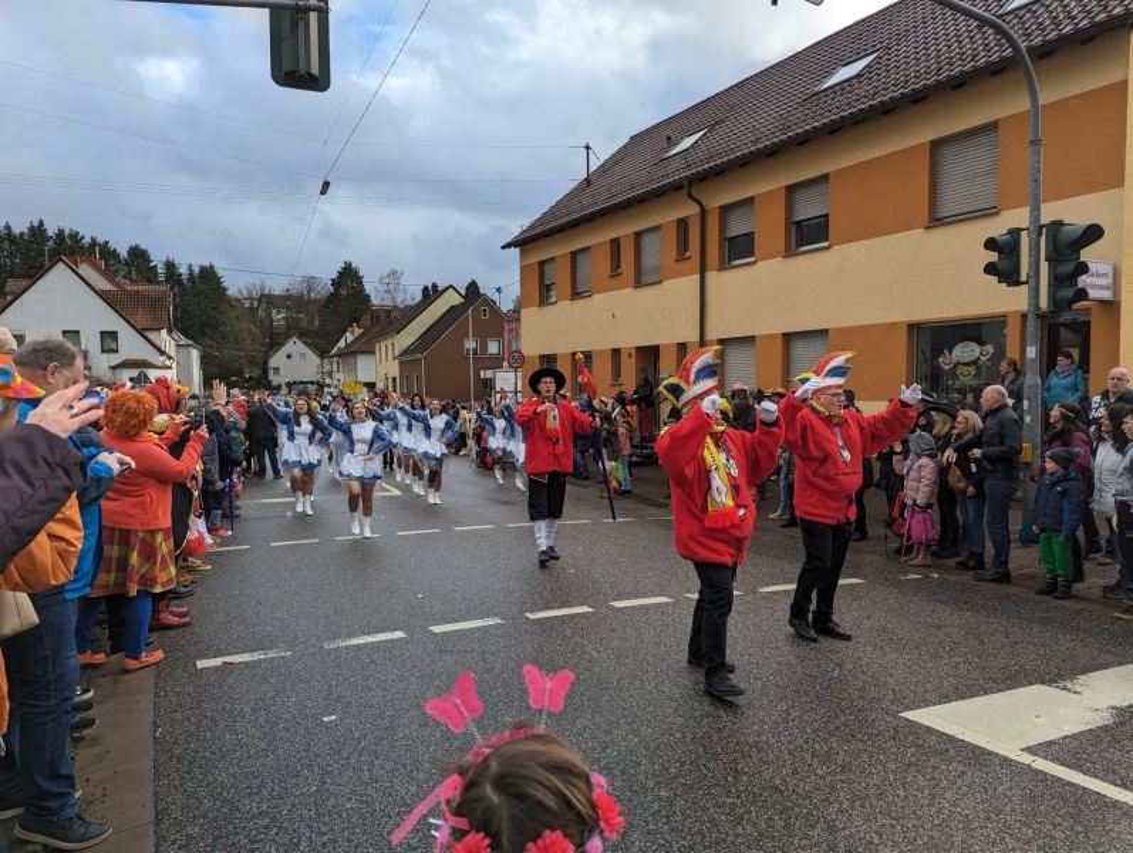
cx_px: 566
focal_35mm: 24
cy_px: 426
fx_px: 787
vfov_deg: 56.9
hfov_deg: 71.5
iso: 52
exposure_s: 1/1550
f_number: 1.85
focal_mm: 6.81
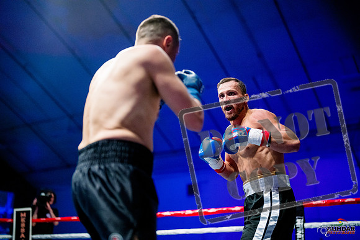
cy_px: 120
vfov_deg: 27.0
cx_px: 180
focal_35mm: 50
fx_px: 500
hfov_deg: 39.6
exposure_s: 1/1600
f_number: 1.4
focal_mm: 50
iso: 6400
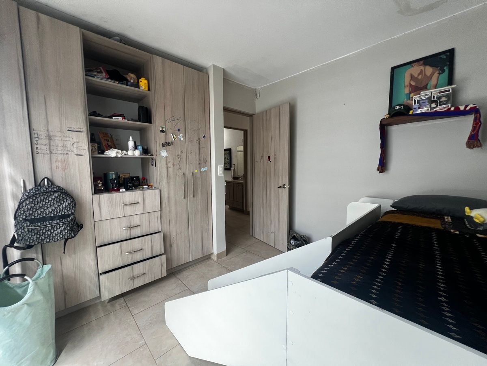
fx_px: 183
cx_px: 244
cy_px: 183
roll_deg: +0.9
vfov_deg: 89.9
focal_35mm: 13
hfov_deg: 106.2
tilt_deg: -5.6
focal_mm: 1.57
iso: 200
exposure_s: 1/99
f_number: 1.8
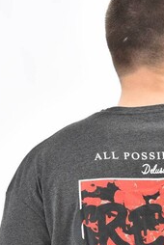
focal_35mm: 342
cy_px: 249
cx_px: 150
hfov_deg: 4.0
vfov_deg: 6.0
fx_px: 2330
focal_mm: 116
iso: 100
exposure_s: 1/160
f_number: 7.1
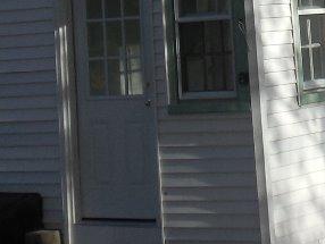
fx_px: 1466
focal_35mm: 156
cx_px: 235
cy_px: -177
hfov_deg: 12.6
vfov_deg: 9.1
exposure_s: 1/1250
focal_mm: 5.6
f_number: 3.6
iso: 125
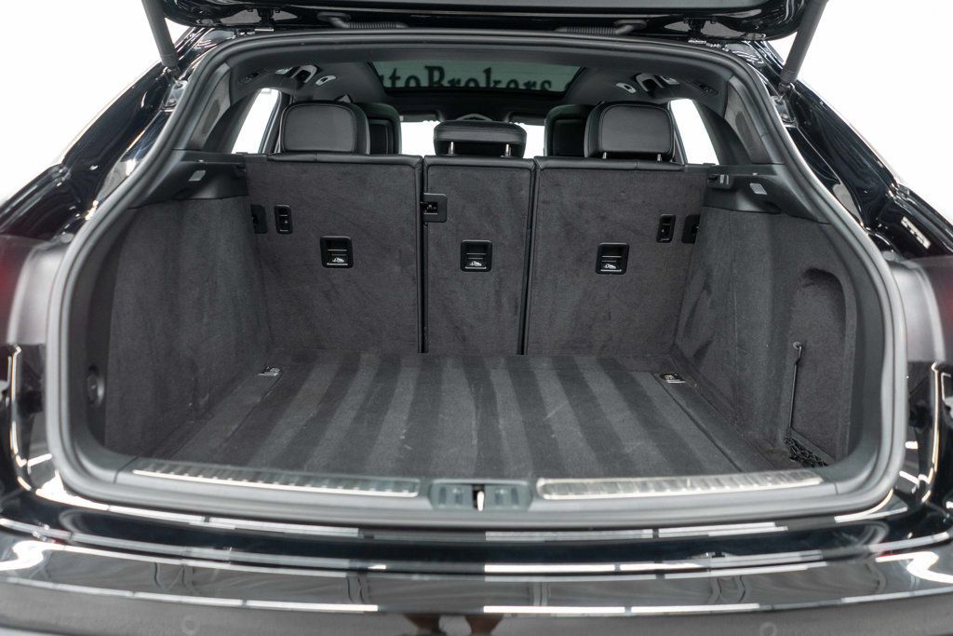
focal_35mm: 28
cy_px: 318
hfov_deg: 65.5
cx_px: 476
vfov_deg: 46.4
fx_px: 741
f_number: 3.2
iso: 1250
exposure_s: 1/50
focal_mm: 28
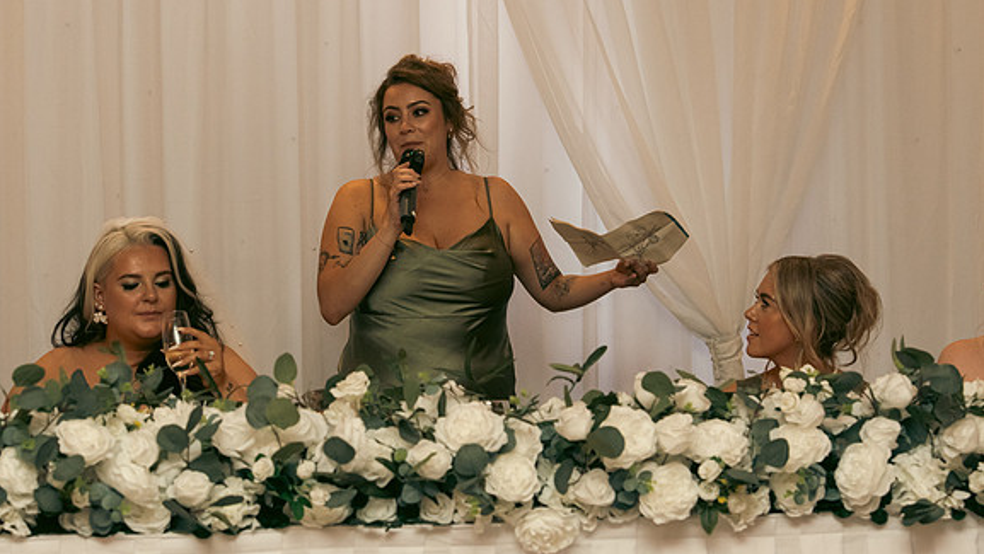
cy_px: 245
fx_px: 2584
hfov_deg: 21.6
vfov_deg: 12.2
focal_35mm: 99
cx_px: 491
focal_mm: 63
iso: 2500
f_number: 3.5
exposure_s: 1/160
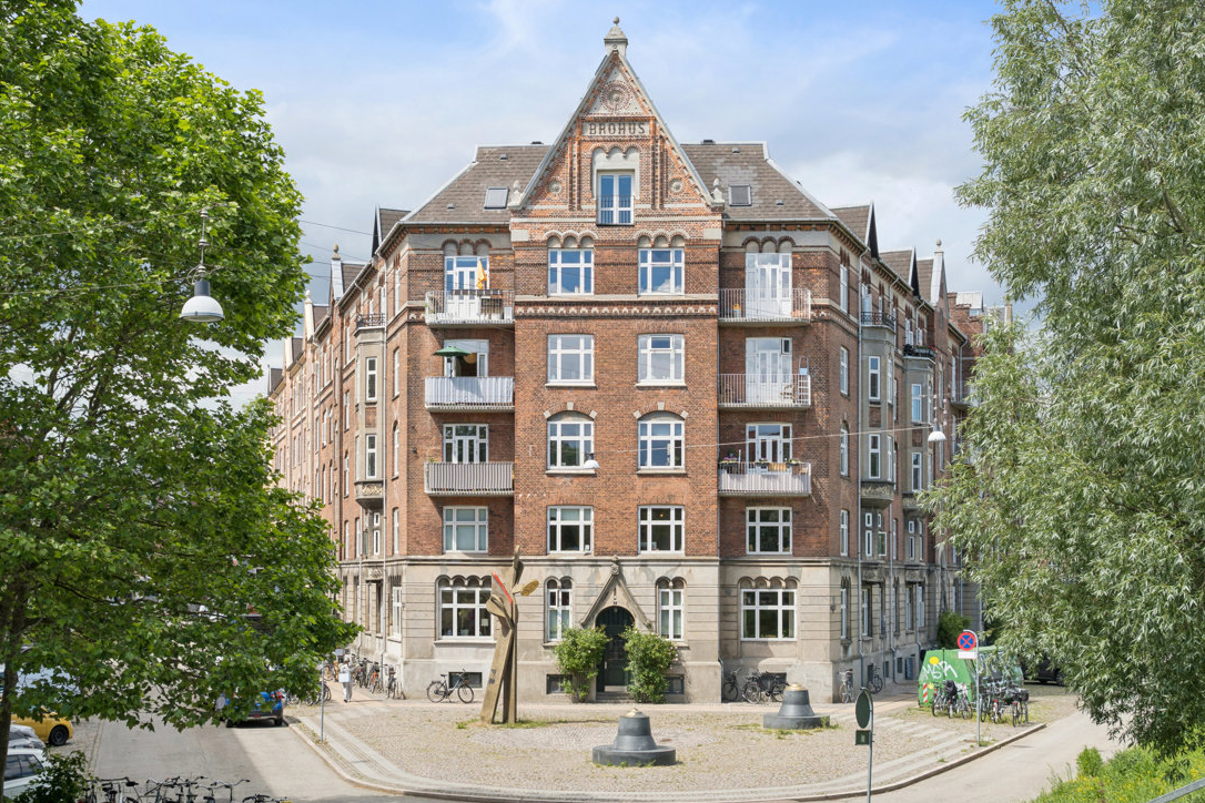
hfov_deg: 41.5
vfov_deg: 28.4
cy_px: 399
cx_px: 611
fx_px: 1590
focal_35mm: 48
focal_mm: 31
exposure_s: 1/320
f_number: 8
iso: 200
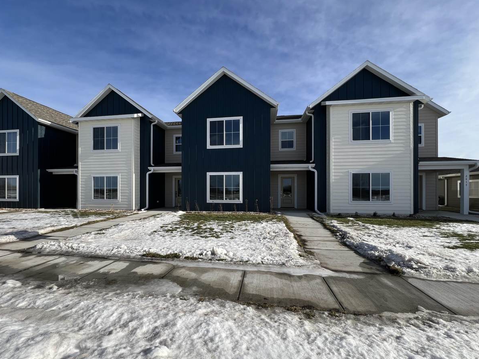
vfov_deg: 85.5
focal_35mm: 14
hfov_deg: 102.0
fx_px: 194
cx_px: 230
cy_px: 191
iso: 32
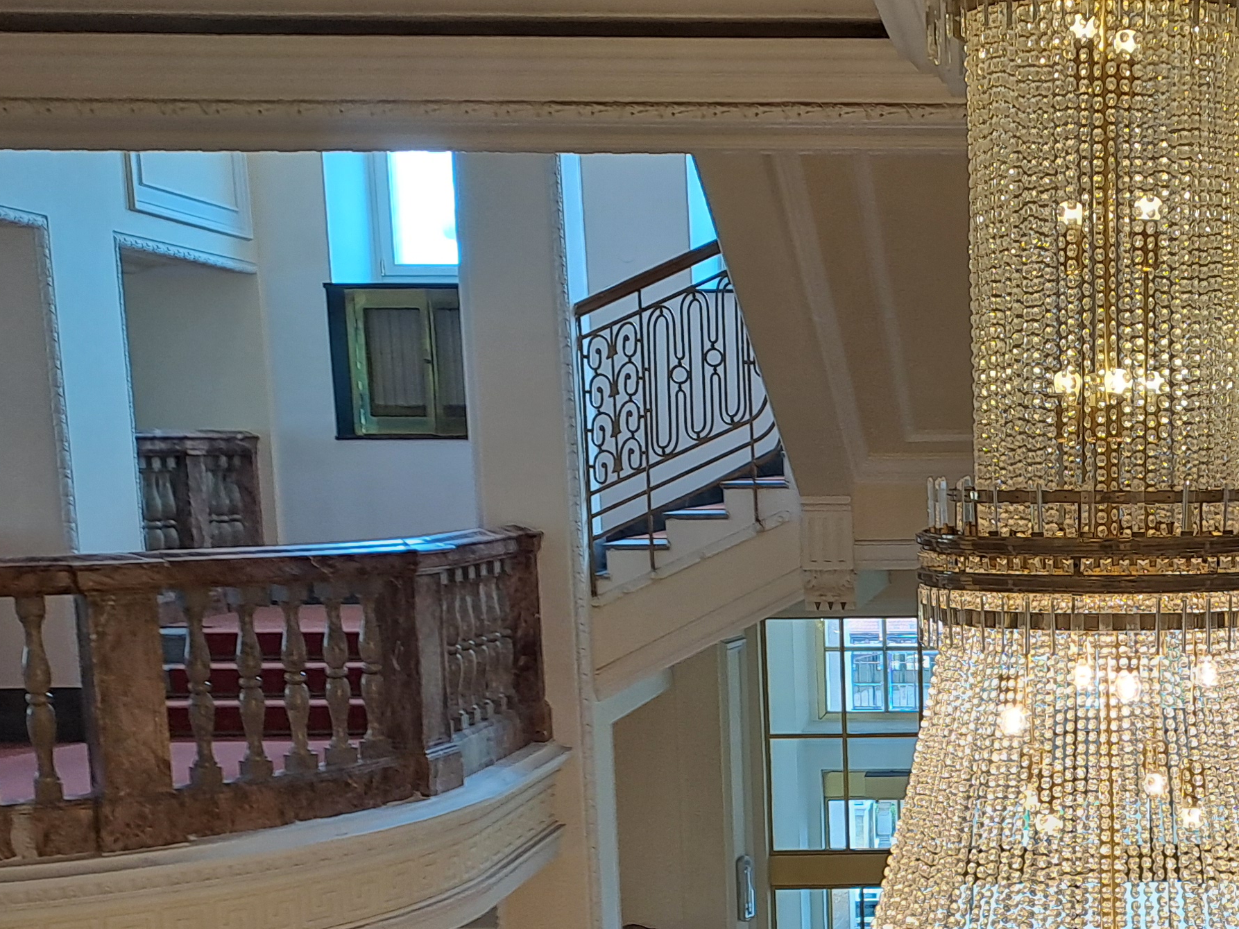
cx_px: 1088
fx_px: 2004
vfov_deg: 25.5
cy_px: 793
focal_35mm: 56
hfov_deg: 32.8
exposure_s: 1/50
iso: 40
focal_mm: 4.65
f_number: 1.8
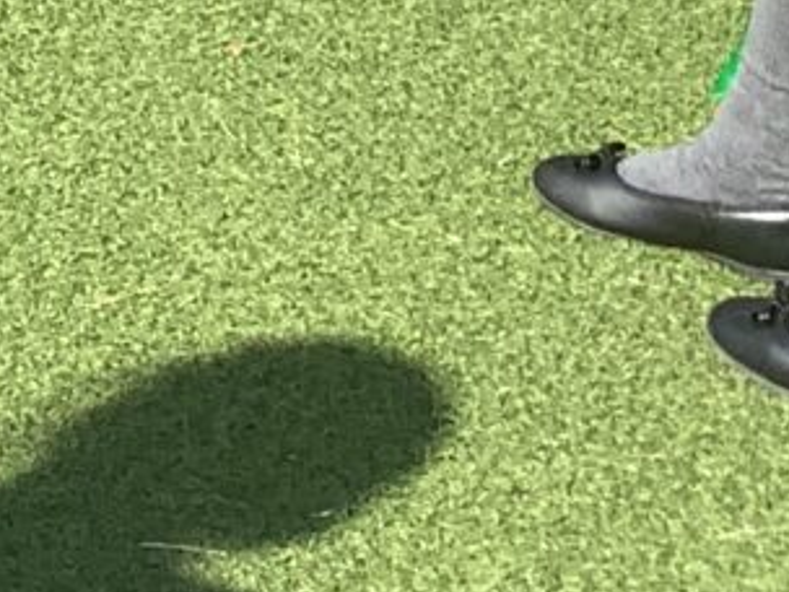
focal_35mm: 209
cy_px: -883
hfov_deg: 8.8
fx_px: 4764
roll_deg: -3.4
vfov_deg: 6.7
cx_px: -901
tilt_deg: -15.7
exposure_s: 1/532
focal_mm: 3.3
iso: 25
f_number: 2.4
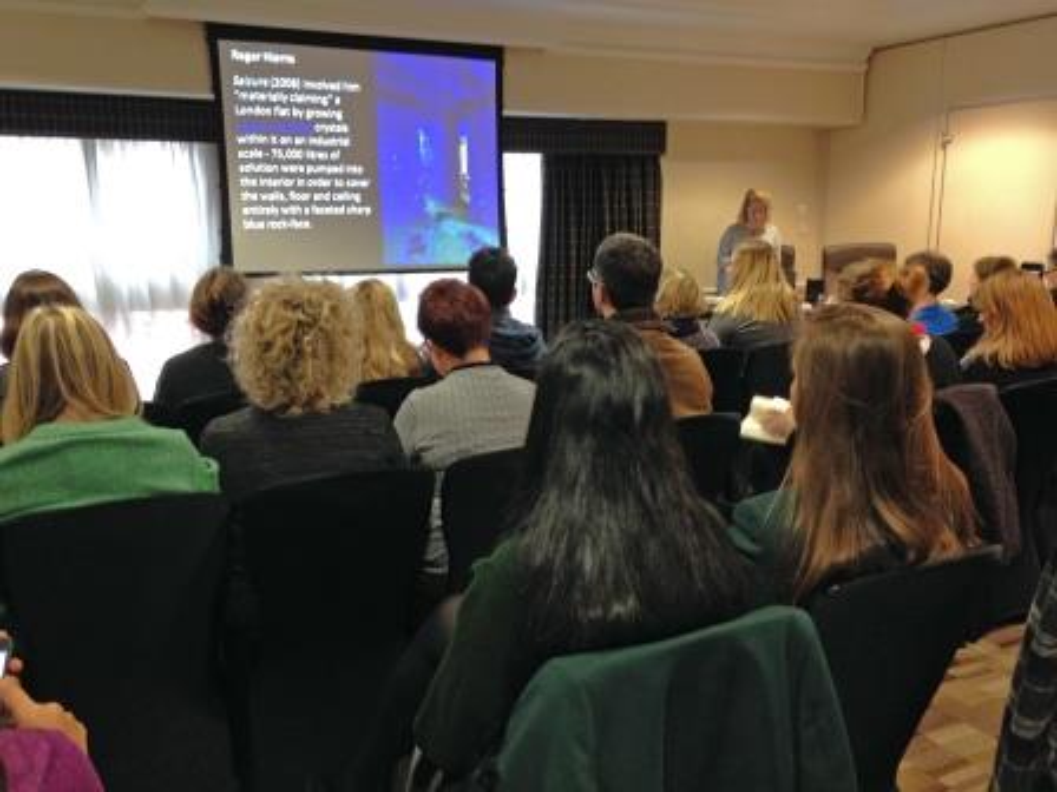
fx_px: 1008
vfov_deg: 42.9
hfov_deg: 55.4
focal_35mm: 33
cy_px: 396
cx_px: 528
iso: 200
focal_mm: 4.12
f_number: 2.4
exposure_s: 1/20
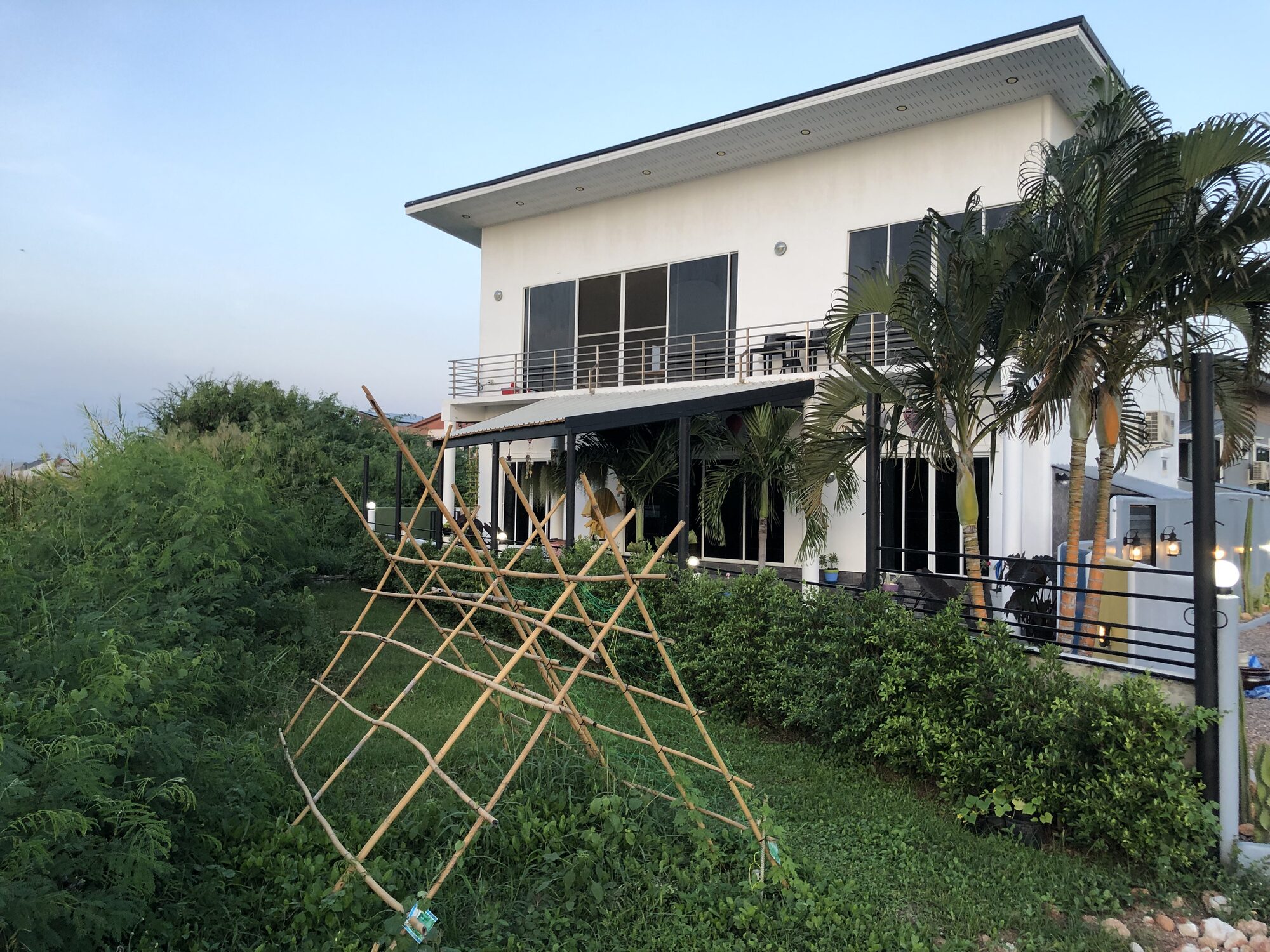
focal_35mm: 28
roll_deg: -1.1
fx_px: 1027
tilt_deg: +0.3
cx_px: 635
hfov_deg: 63.4
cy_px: 476
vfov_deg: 49.7
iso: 20
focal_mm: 3.99
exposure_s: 1/33
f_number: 1.8
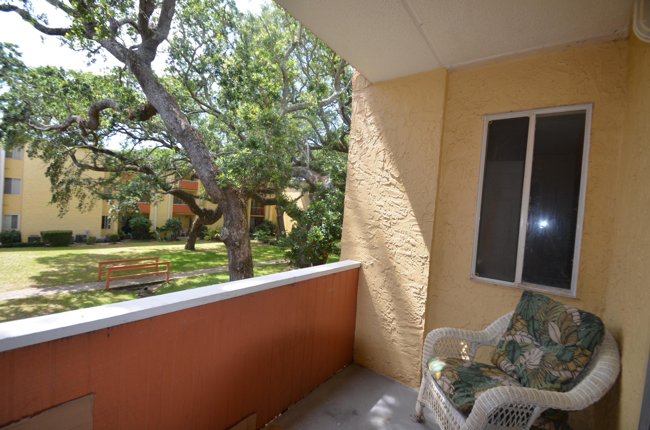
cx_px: 325
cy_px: 215
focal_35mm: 15
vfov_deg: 77.1
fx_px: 270
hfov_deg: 100.5
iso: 100
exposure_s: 1/200
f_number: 4
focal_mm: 10
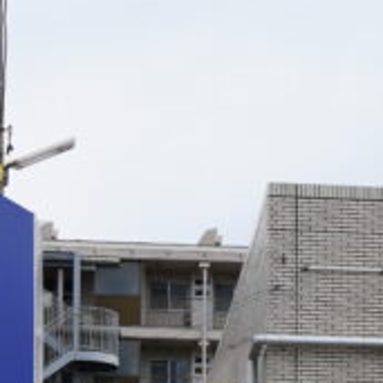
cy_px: 558
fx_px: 2416
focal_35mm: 193
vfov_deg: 8.9
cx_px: 548
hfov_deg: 8.9
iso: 100
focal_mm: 38
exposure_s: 1/125
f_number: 9
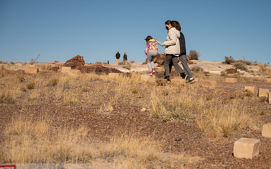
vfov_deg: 15.2
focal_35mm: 86
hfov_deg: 24.1
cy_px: 77
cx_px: 155
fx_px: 635
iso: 200
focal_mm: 70
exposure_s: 1/2500
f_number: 4
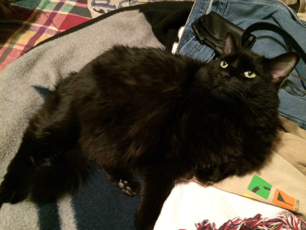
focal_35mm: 29
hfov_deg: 61.7
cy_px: 115
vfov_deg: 48.2
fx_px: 256
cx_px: 153
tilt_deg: -52.3
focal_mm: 4.15
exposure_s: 1/15
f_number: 2.2
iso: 500
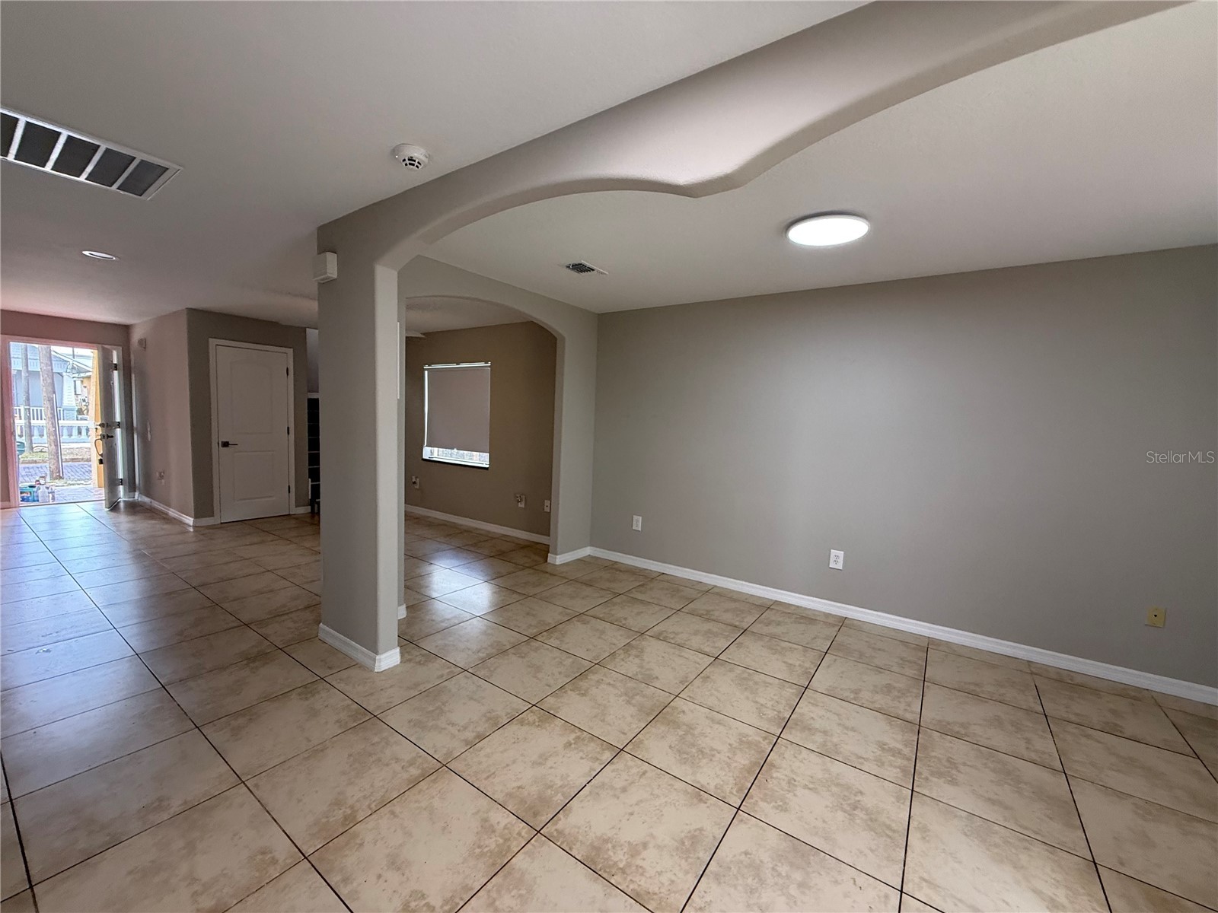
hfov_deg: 102.1
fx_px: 493
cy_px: 456
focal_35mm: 14
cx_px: 609
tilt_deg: -3.5
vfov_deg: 85.7
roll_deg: -2.1
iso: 250
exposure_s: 1/120
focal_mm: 2.22
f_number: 2.2
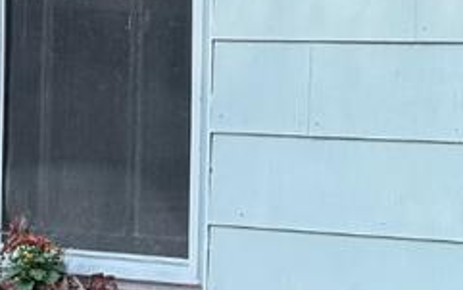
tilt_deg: +0.3
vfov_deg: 8.6
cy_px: 90
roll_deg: -1.3
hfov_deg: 11.4
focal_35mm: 152
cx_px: 1109
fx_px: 1919
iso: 100
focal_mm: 6.76
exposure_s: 1/598
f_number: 1.78
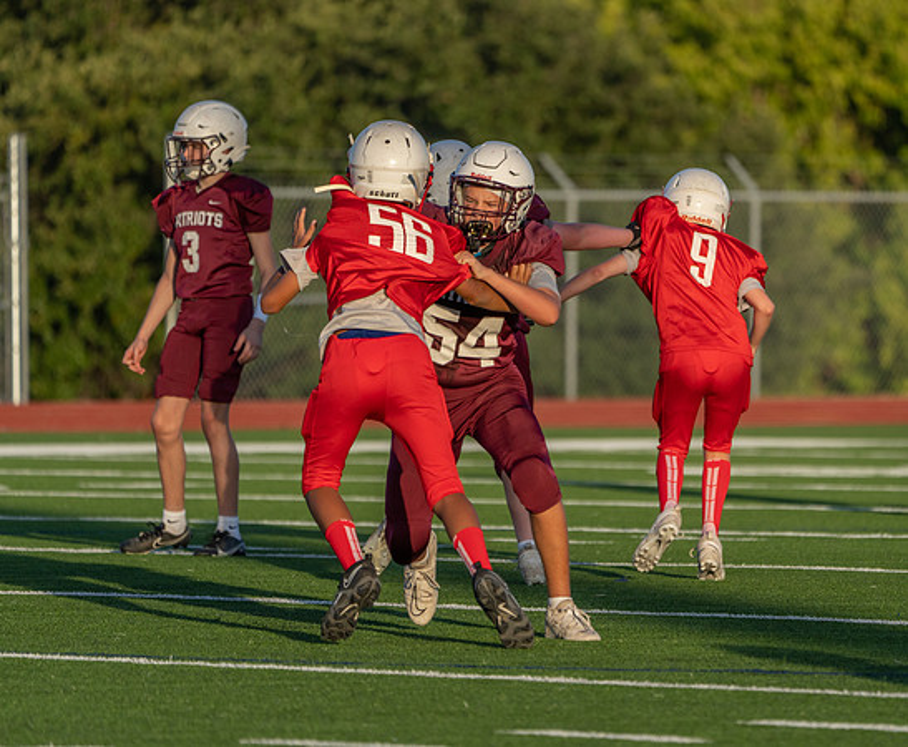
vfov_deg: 3.2
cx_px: 591
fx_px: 13214
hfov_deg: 3.9
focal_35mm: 486
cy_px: 354
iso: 400
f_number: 5.6
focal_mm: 400
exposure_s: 1/1250
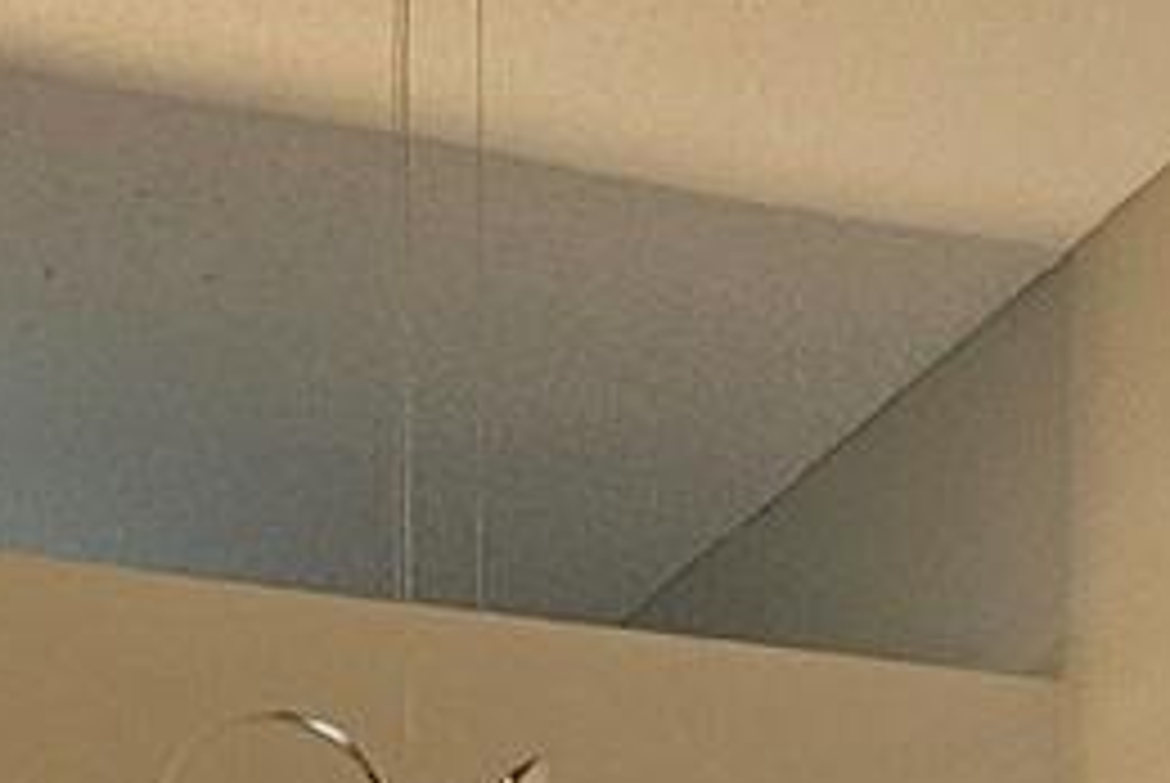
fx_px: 4783
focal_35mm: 147
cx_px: 477
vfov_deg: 8.1
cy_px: 2290
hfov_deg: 13.9
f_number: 1.8
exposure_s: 1/120
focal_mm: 5.4
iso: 640
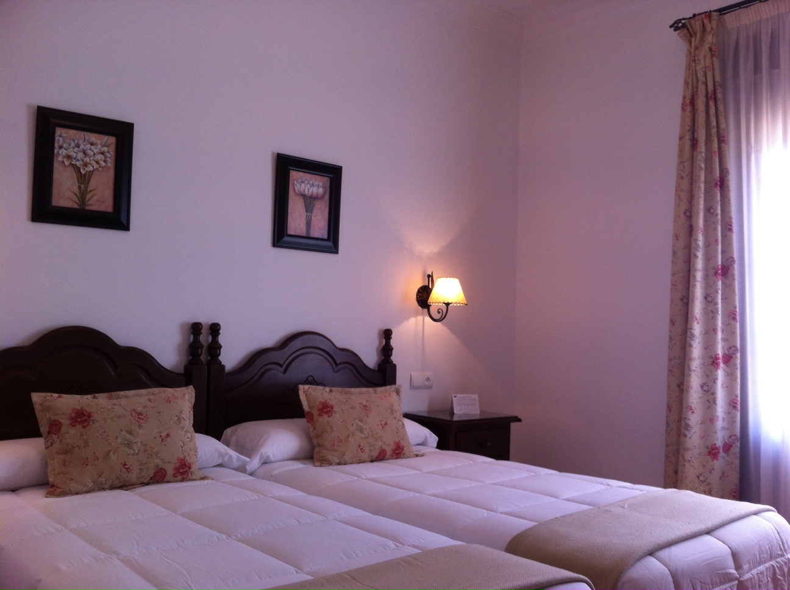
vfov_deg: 40.6
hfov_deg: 52.7
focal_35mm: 35
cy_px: 295
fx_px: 798
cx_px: 395
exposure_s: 1/60
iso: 80
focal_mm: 3.85
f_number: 2.8
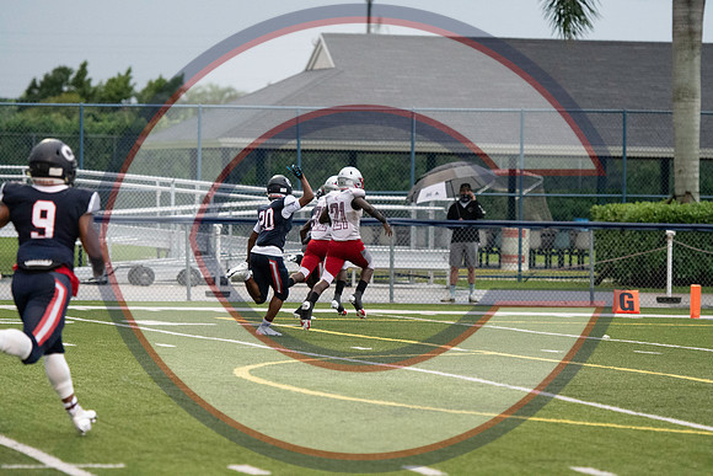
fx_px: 4160
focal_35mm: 210
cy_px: 238
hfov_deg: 9.8
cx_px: 356
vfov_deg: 6.5
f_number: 3.2
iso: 5600
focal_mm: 140
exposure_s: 1/2000
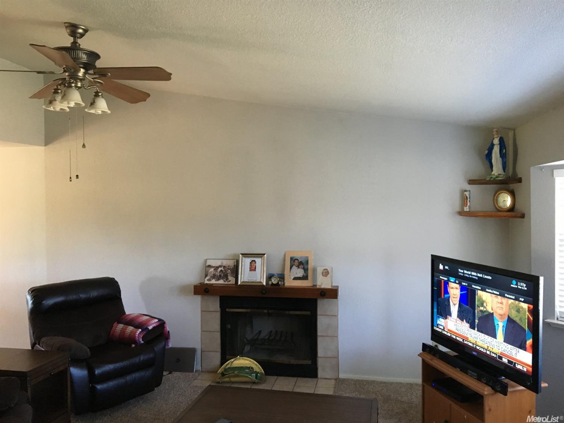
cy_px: 212
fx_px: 472
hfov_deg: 61.7
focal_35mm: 29
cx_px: 282
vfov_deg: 48.2
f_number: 2.2
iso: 200
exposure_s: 1/24
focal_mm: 4.15
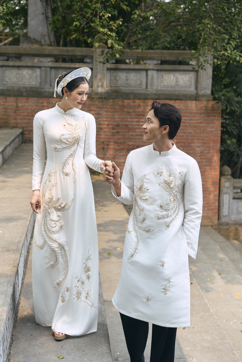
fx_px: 555
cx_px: 121
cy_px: 181
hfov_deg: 24.6
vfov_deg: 36.2
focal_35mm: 55
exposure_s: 1/640
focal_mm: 55
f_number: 4
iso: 250
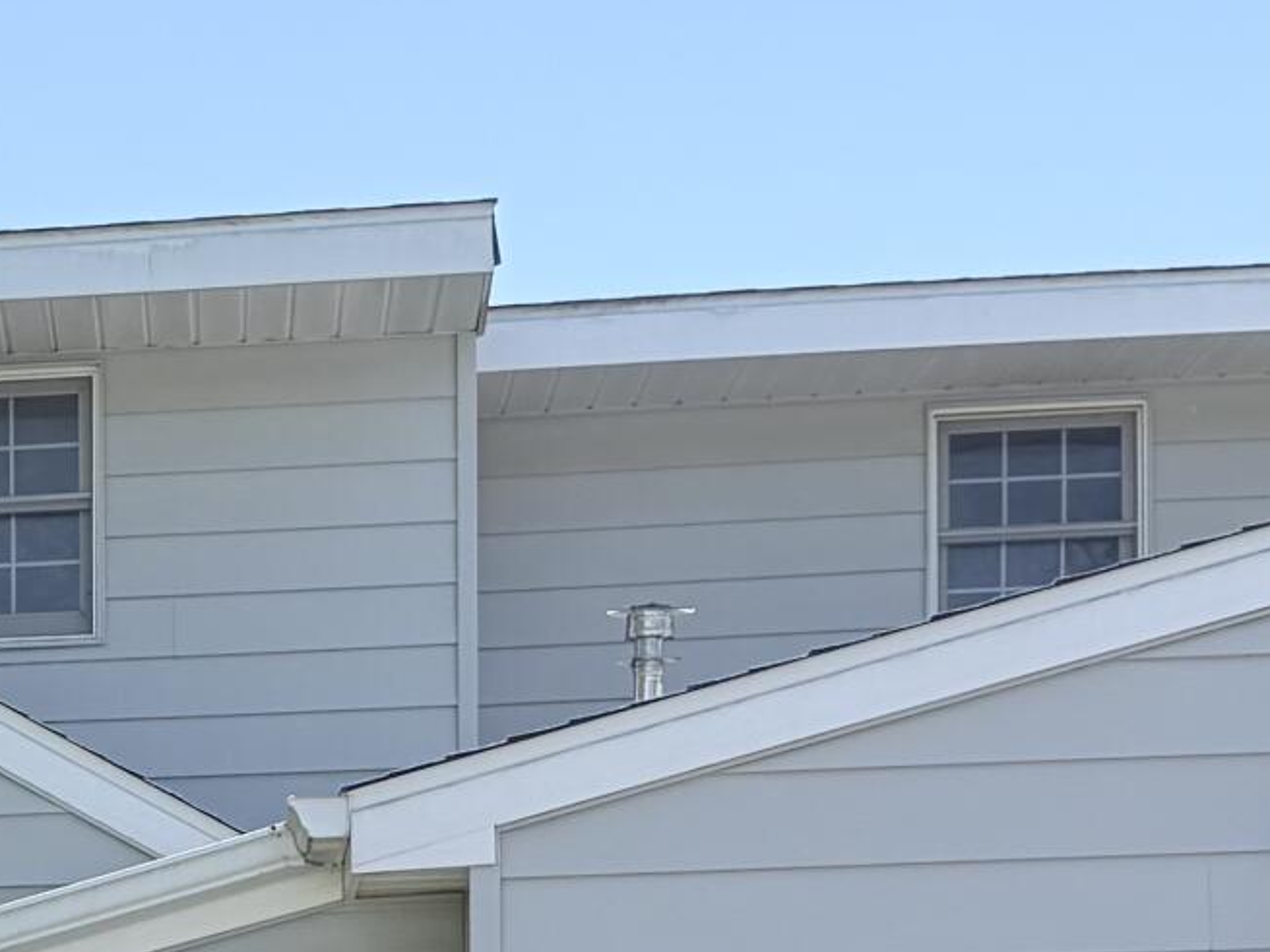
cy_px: 1458
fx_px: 4035
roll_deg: +0.6
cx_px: -332
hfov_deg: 17.0
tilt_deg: +0.2
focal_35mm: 110
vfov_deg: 12.7
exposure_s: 1/2703
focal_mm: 6.76
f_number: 1.78
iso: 80
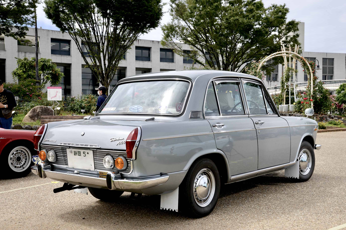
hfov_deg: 48.5
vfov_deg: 33.4
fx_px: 384
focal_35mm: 40
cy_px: 115
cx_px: 173
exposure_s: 1/160
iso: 200
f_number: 14
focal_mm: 40
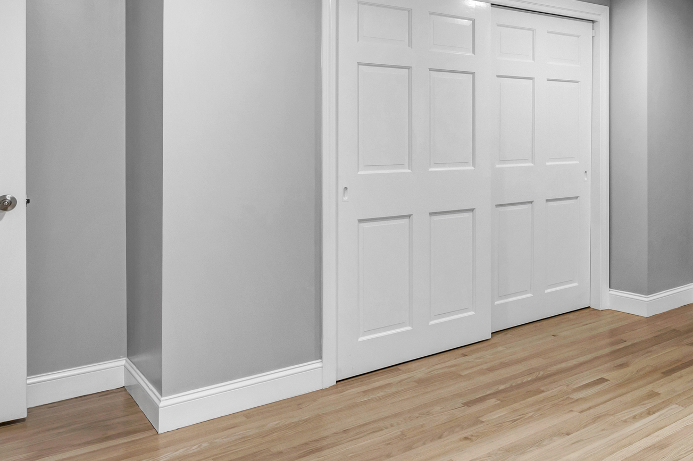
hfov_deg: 51.7
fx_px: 635
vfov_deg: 39.1
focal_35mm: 33
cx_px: 601
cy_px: 132
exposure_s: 1/25
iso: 320
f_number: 7.1
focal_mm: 14
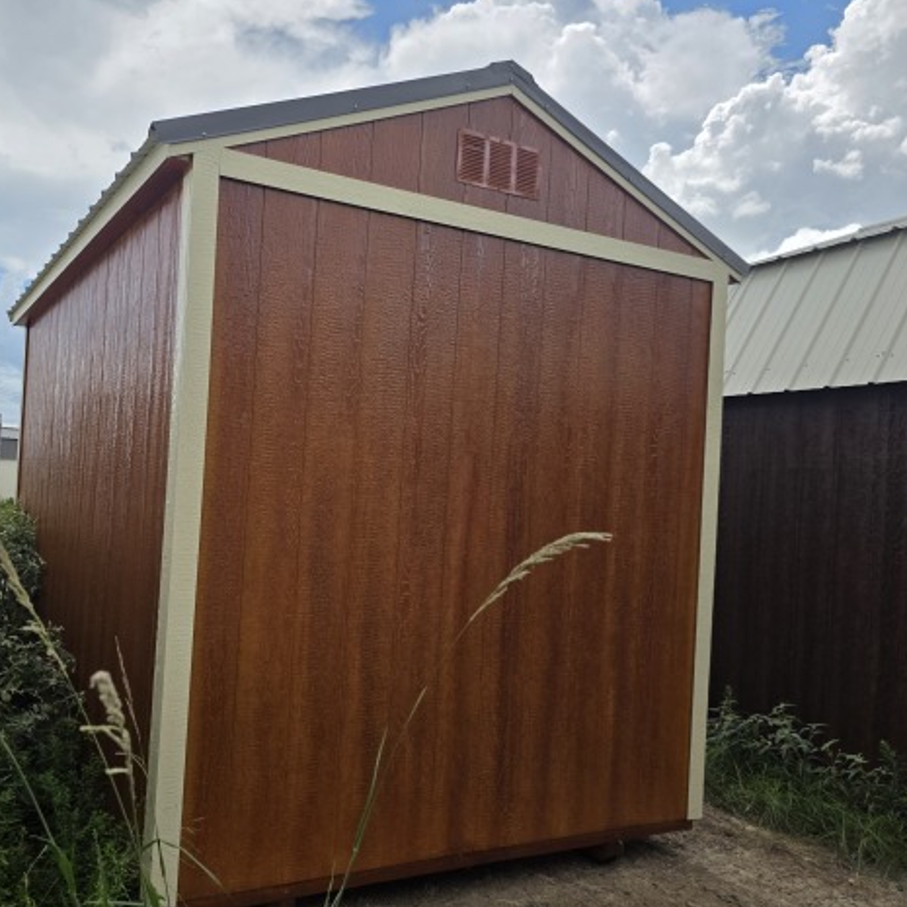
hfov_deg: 56.1
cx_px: 302
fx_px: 830
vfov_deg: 57.3
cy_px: 456
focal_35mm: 28
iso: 80
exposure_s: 1/7626
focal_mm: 6.3
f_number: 1.7
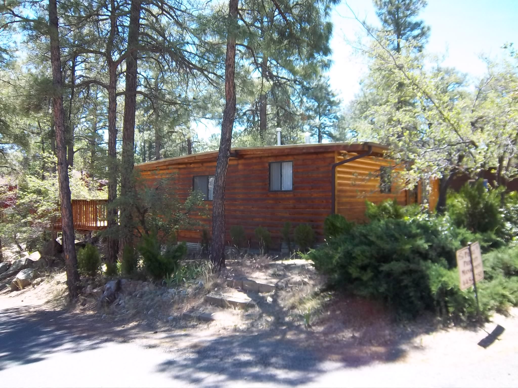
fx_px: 419
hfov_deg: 63.4
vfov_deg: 49.7
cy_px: 194
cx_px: 259
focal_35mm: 28
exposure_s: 1/160
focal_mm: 5.05
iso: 64
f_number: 3.5
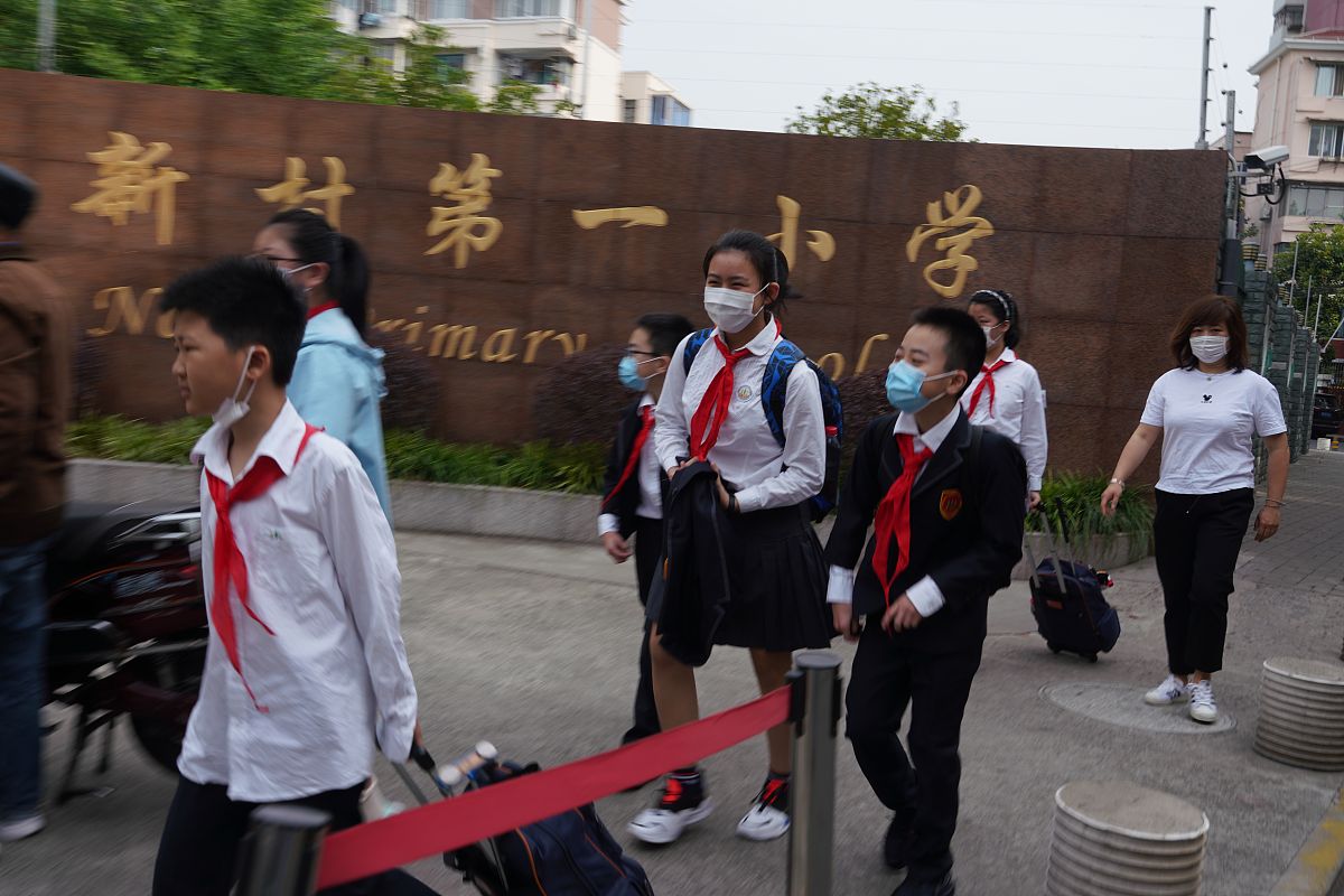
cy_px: 448
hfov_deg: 60.3
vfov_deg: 42.3
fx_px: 1157
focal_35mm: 31
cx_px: 672
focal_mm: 31
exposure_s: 1/60
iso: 100
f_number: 13
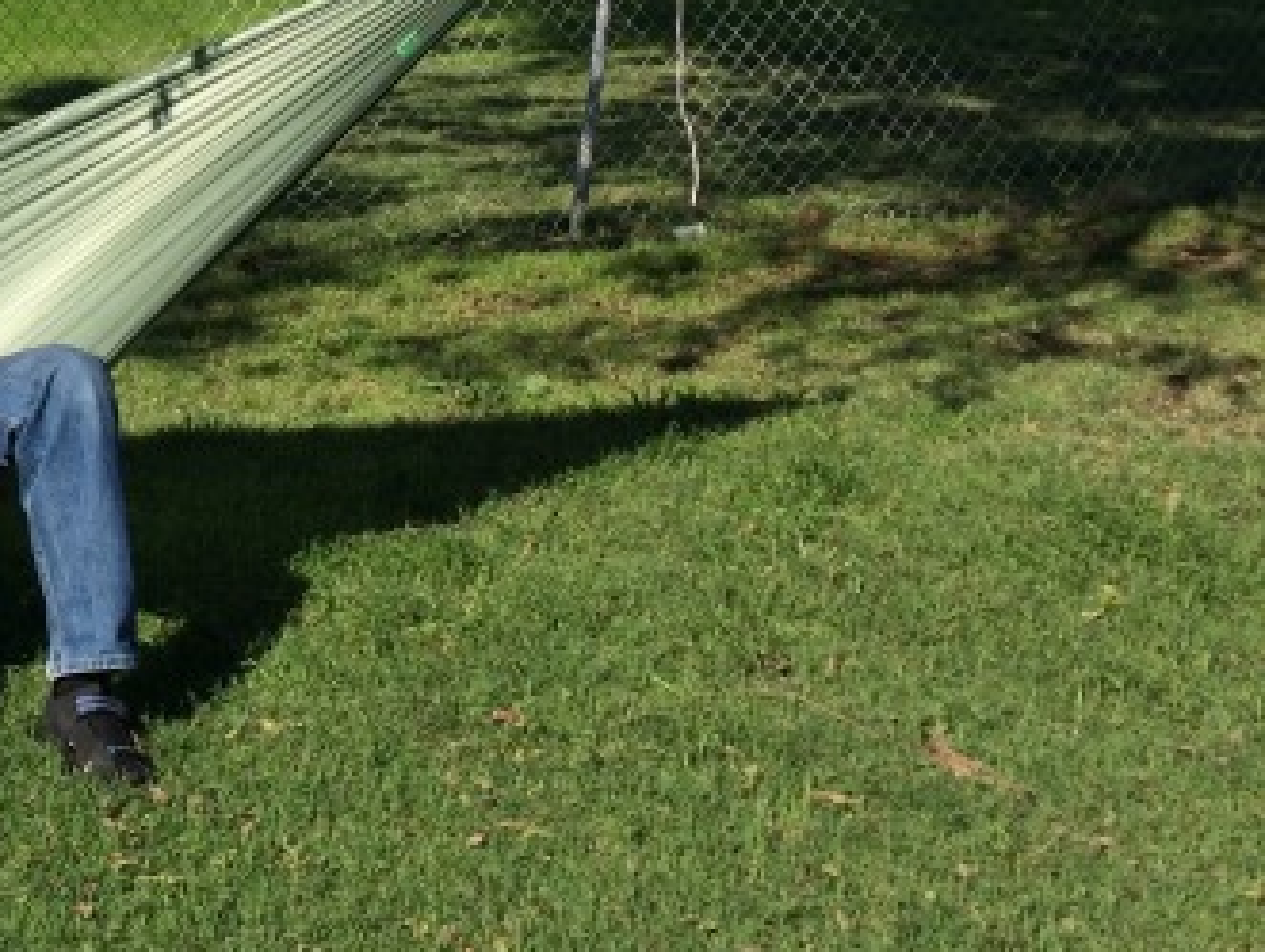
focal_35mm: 70
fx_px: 2561
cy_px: 42
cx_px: -199
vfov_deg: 20.5
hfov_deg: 25.3
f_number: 2.2
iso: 32
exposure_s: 1/2564
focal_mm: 4.15
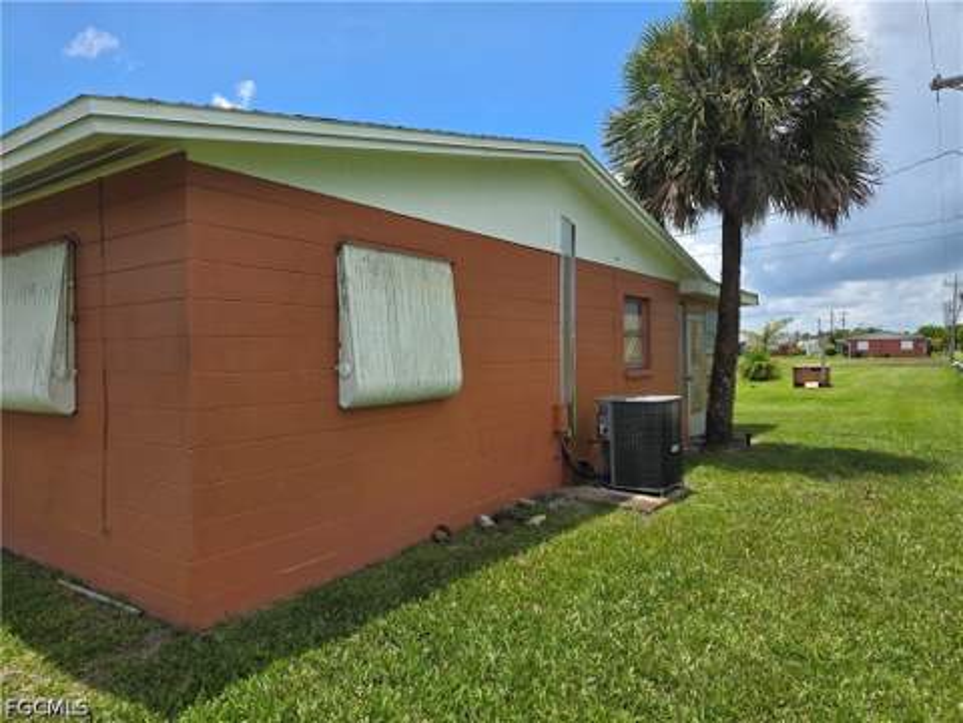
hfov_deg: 73.9
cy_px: 362
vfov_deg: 58.9
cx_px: 482
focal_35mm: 23
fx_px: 640
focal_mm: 6.3
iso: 80
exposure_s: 1/5153
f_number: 1.7
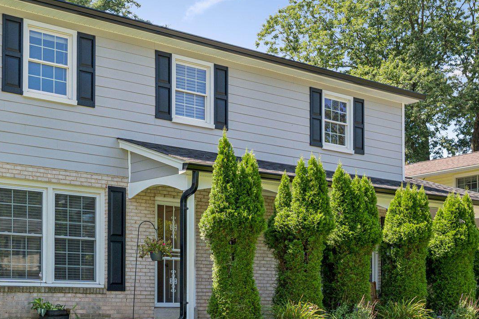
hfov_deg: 37.4
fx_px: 692
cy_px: 139
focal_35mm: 52
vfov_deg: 26.0
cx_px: 132
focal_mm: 18
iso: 125
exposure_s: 1/400
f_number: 4
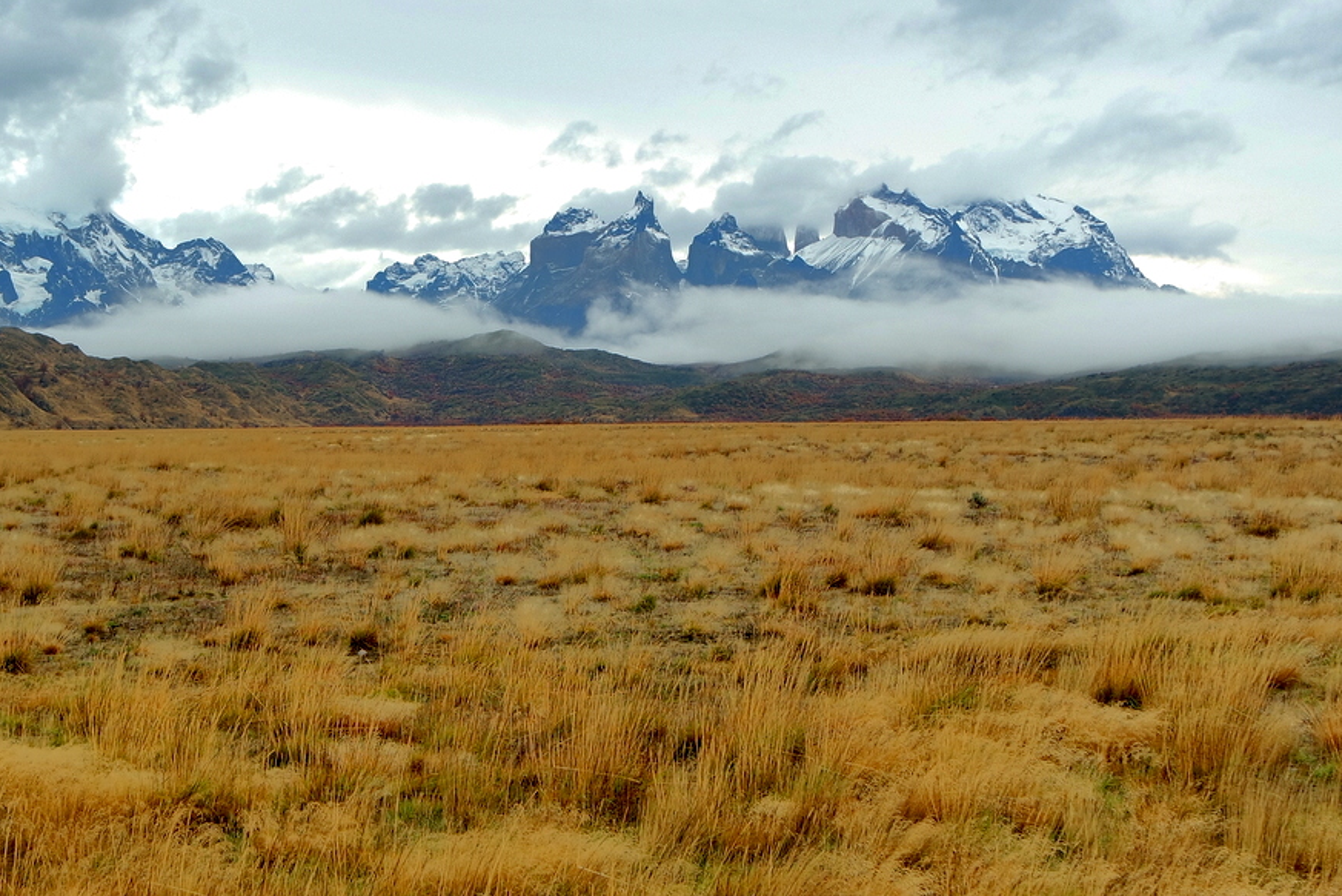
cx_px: 427
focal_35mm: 44
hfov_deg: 43.7
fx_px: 1641
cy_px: 370
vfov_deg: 30.5
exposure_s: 1/125
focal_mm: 21
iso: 100
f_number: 4.5
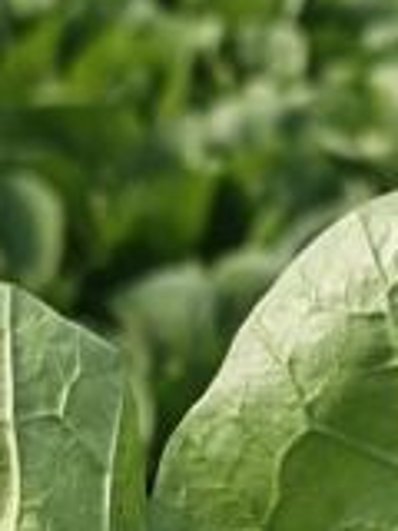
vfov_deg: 11.9
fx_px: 2453
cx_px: 371
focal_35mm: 160
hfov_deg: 9.2
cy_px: 772
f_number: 1.9
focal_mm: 6.12
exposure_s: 1/540
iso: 50
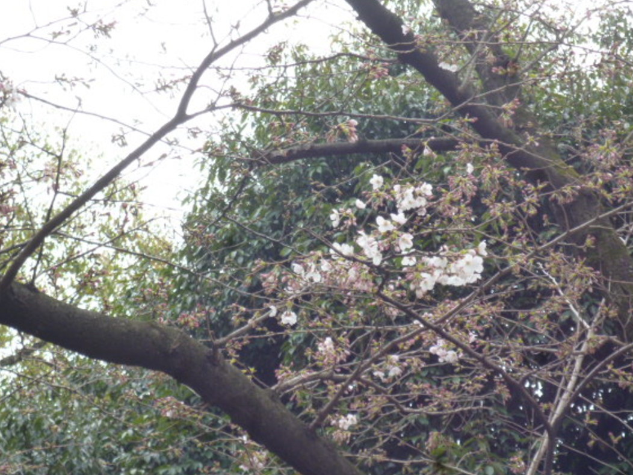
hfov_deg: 22.0
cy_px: 267
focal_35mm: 89
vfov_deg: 16.6
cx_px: 356
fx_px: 1627
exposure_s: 1/100
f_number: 5.4
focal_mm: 13.9
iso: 200
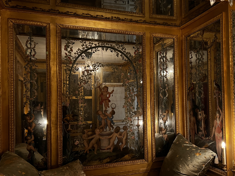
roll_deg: +1.3
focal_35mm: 31
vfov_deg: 45.4
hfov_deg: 58.1
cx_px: 135
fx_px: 210
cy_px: 97
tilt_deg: +1.2
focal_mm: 5.7
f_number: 1.5
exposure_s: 1/25
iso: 500
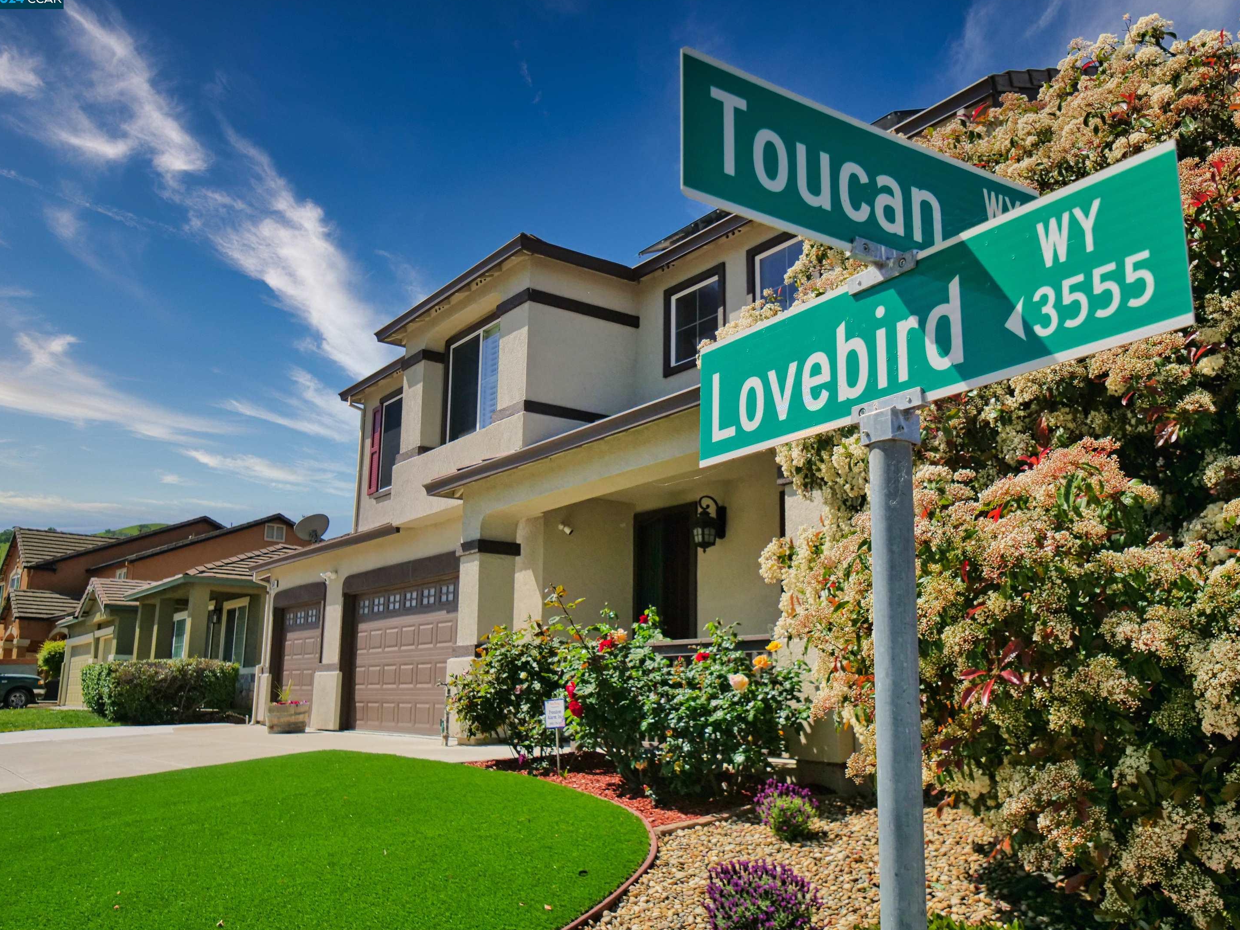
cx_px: 641
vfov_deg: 46.8
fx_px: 1075
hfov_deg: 60.0
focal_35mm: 30
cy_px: 486
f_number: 2.8
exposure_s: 1/10000
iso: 320
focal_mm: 14
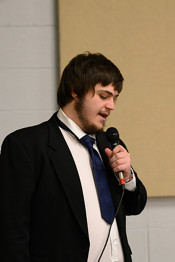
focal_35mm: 135
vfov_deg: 15.2
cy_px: 131
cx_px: 88
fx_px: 984
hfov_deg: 10.2
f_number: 3.2
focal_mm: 135
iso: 5000
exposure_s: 1/200
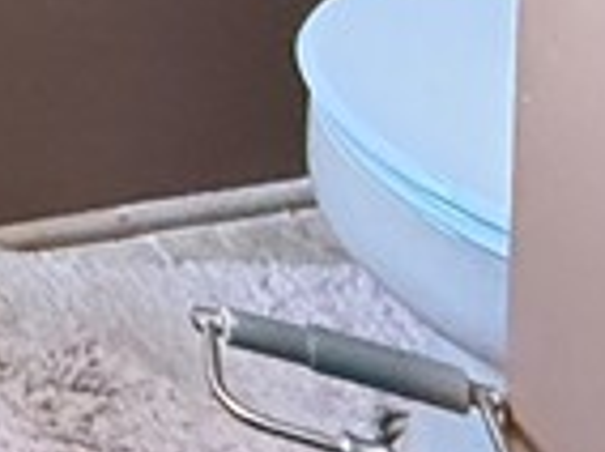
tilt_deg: -0.8
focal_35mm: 101
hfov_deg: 14.4
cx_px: -771
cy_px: -1058
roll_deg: +2.7
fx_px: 1762
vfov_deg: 9.6
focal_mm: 2.22
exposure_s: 1/60
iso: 500
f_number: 2.2
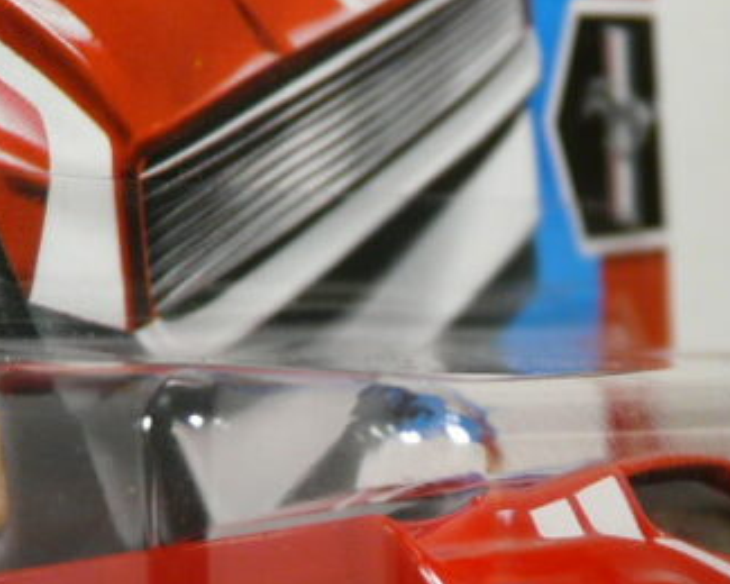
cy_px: 481
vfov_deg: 9.3
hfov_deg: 11.6
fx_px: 3586
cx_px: 481
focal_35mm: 166
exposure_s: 1/60
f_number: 3.2
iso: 100
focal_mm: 9.5
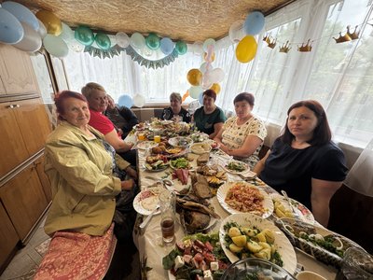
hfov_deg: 102.1
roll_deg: -2.0
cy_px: 140
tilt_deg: -20.2
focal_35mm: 14
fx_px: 151
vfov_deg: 85.7
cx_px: 186
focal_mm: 2.22
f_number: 2.2
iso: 100
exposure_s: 1/99
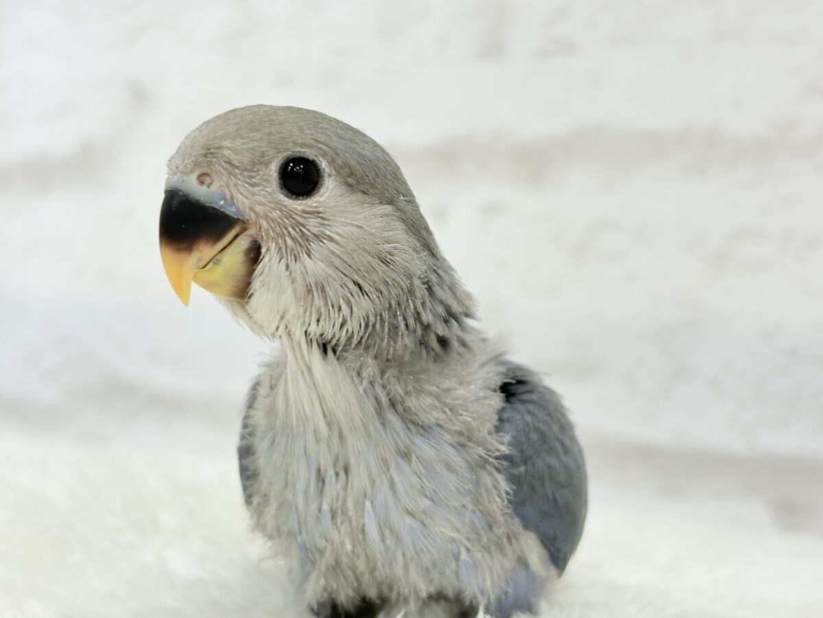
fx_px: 1236
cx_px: 412
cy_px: 309
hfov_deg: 36.8
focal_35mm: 52
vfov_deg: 28.0
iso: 80
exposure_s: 1/100
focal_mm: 5.96
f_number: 1.6
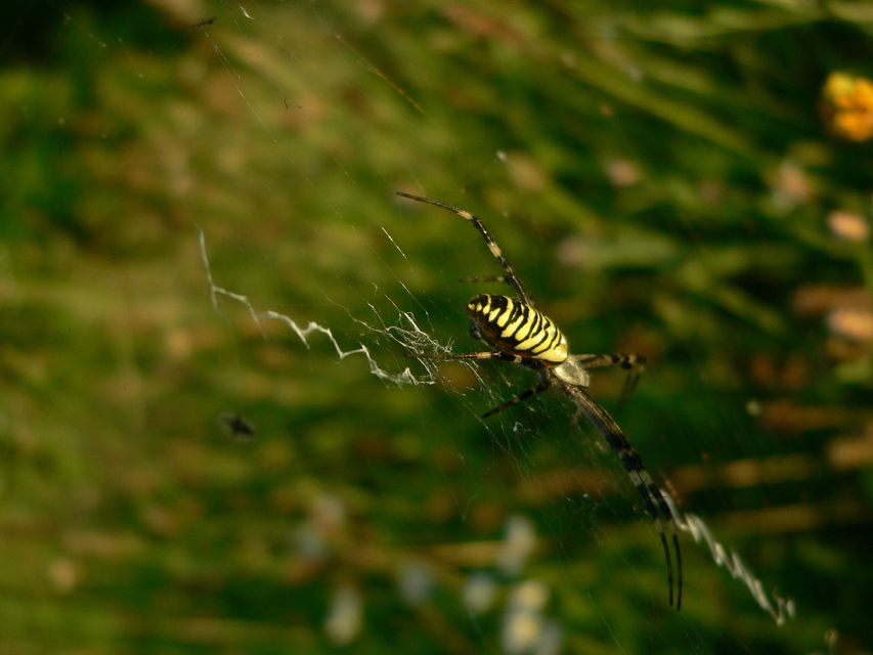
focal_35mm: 60
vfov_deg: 24.4
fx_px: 1513
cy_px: 328
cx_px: 436
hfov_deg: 32.2
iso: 80
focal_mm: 9.9
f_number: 2.8
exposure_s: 1/400
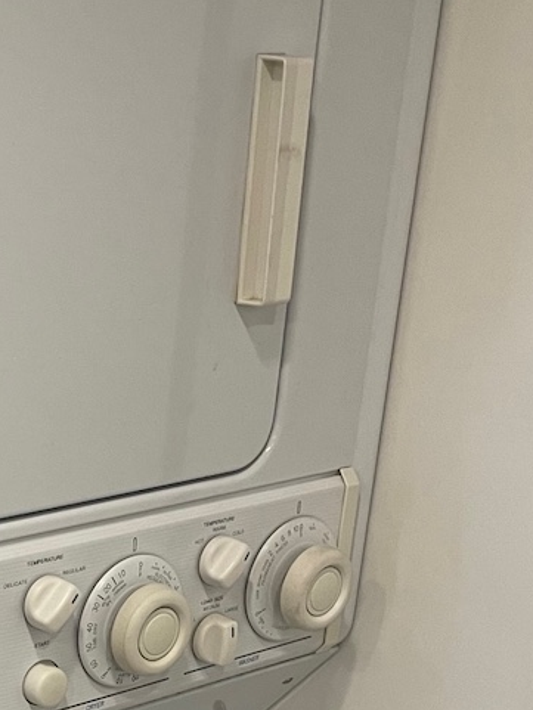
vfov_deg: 24.7
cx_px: 27
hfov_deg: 19.9
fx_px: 1478
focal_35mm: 72
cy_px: 824
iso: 100
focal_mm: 4.2
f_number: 1.6
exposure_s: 1/60
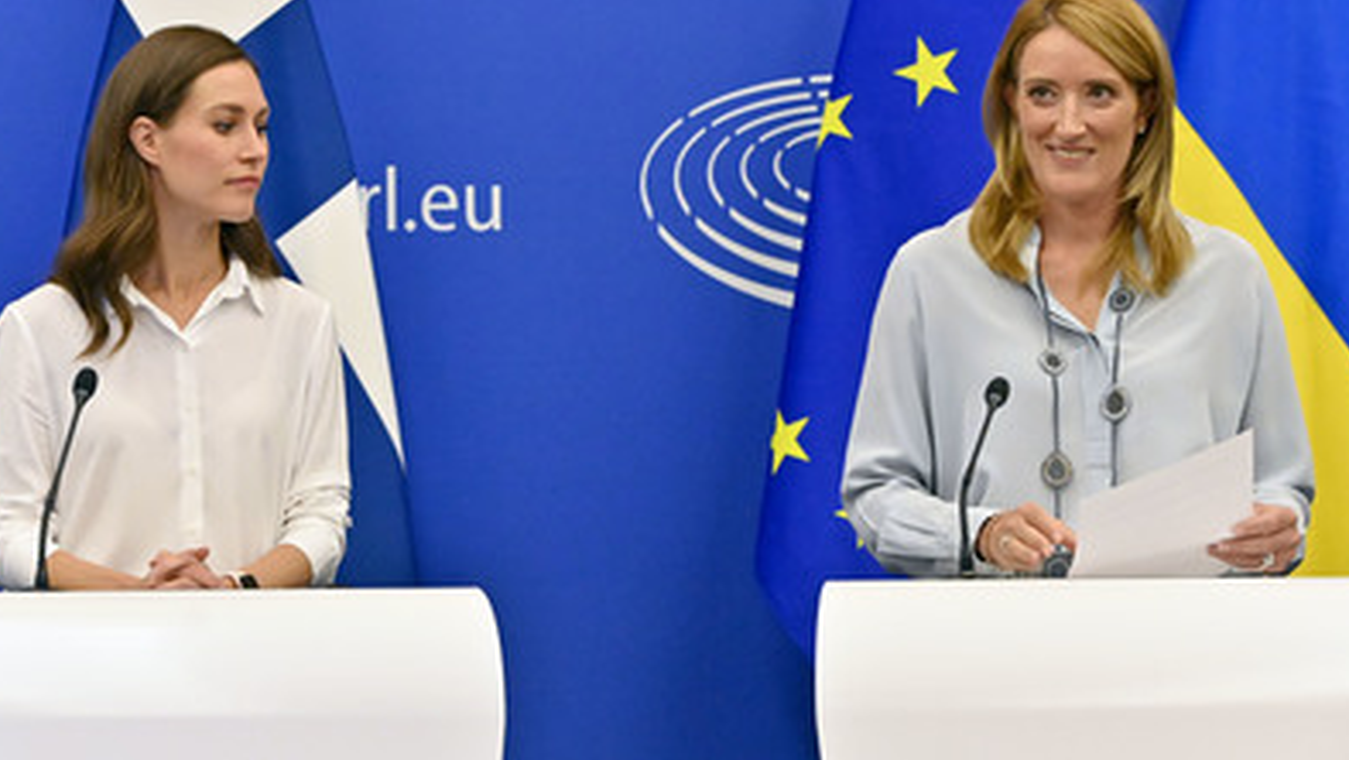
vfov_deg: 11.8
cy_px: 401
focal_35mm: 103
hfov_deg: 20.7
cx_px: 611
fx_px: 3686
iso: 8000
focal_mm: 86
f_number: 5
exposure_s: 1/640
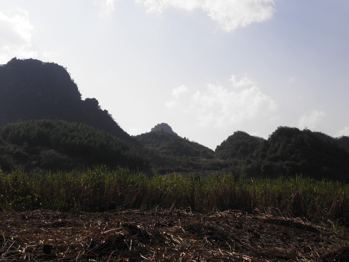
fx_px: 514
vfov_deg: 28.6
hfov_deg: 37.5
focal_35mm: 51
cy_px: 131
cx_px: 174
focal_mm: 9.22
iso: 64
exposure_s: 1/500
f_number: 5.6
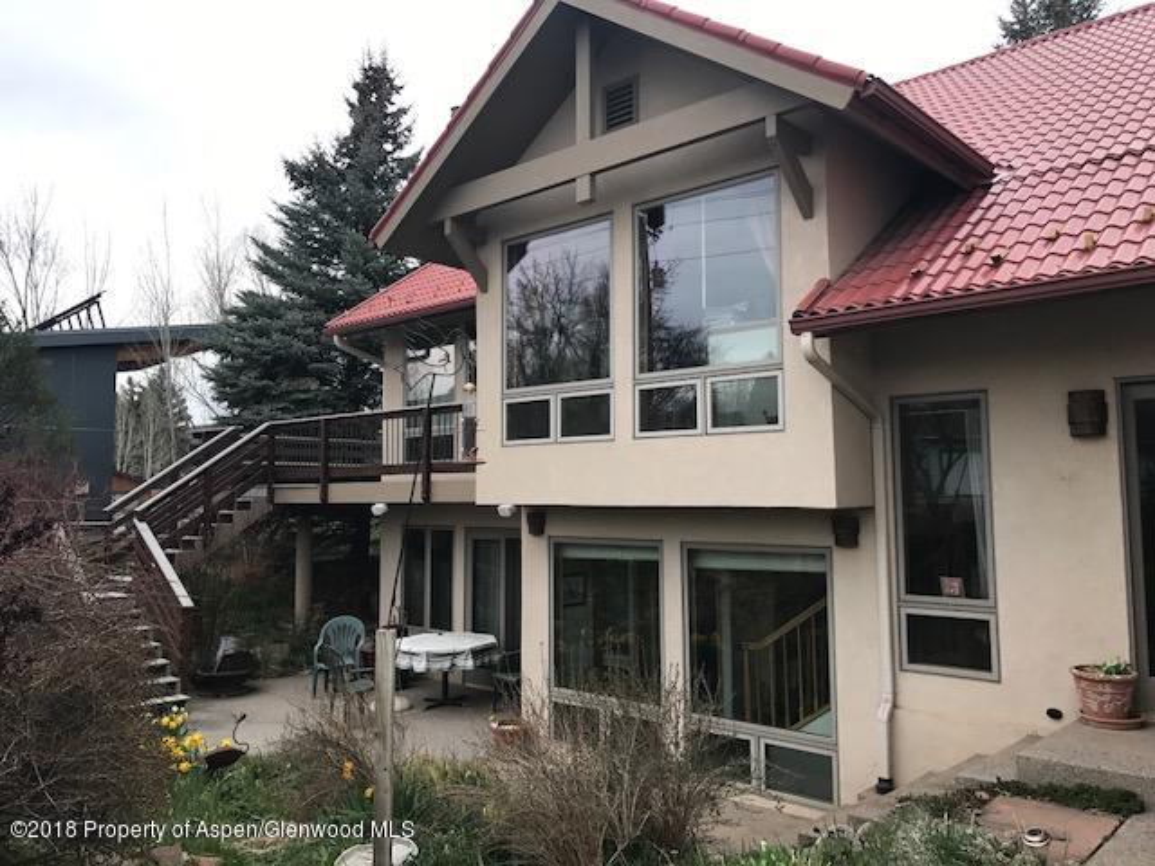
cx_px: 578
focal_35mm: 28
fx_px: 934
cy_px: 433
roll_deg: -0.2
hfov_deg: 63.4
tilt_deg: +5.3
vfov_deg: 49.7
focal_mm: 3.99
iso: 20
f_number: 1.8
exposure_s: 1/613
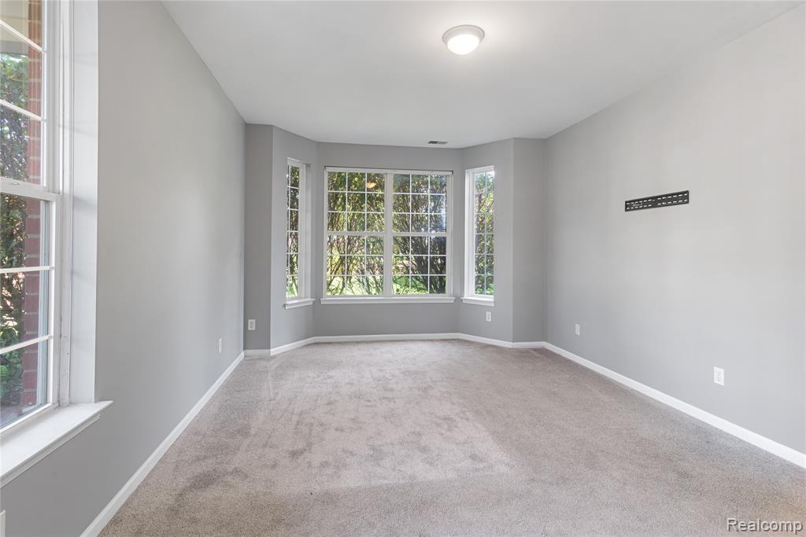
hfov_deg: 93.3
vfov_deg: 70.5
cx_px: 403
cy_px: 268
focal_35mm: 17
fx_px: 381
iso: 320
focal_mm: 17
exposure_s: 1/2
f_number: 9
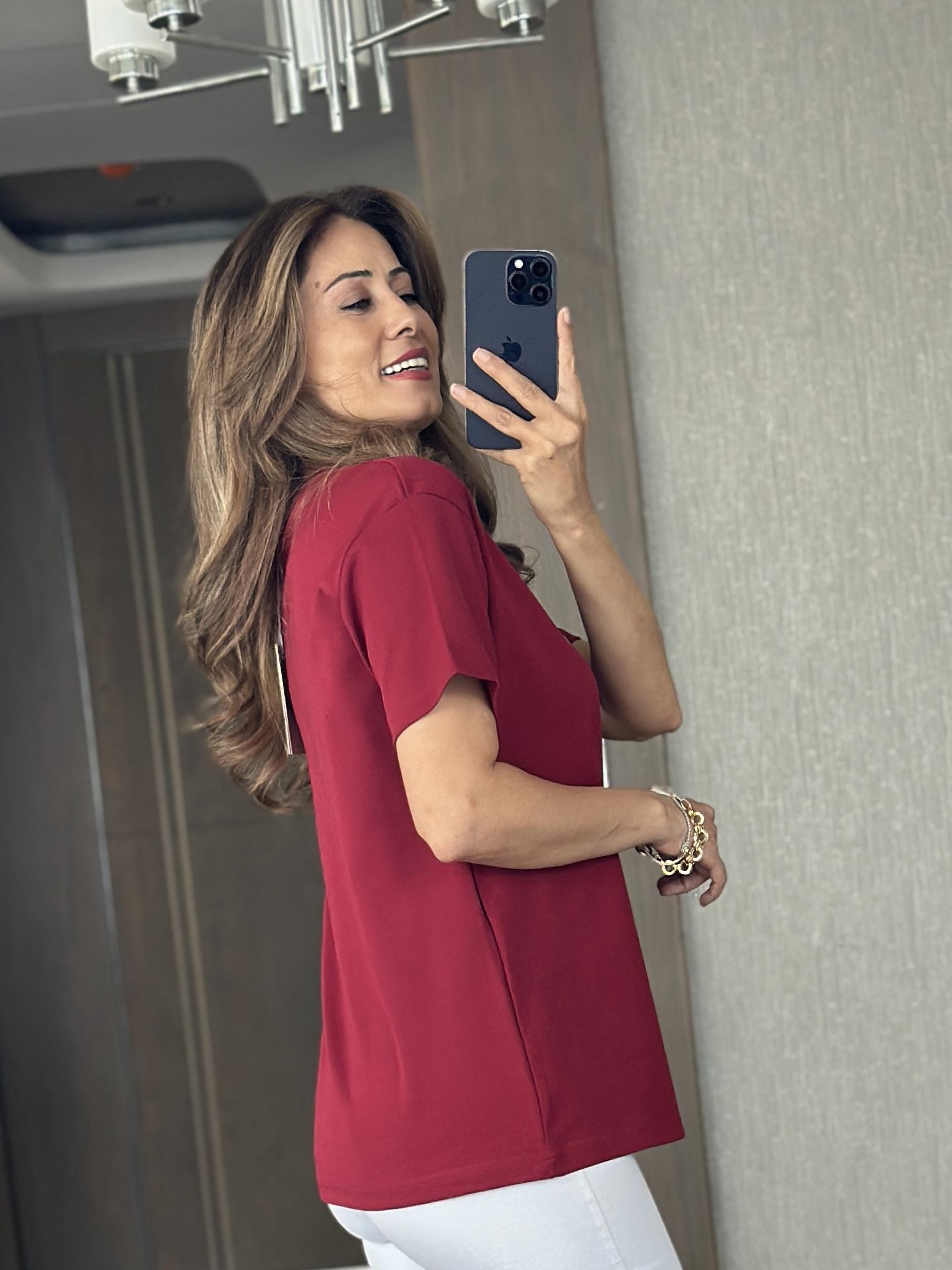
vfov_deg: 20.5
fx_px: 3447
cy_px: 1103
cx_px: 504
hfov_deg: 15.7
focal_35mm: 94
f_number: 1.78
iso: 160
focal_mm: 6.86
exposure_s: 1/60
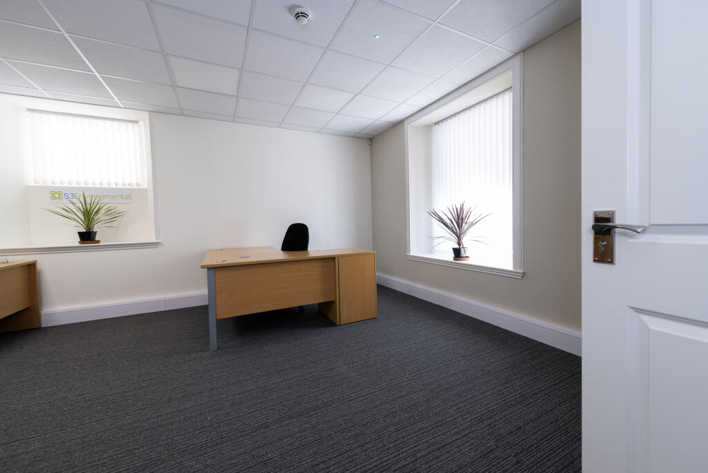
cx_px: 354
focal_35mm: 14
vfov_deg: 81.2
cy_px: 236
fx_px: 275
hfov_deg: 104.2
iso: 320
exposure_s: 1/30
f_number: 8
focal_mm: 14
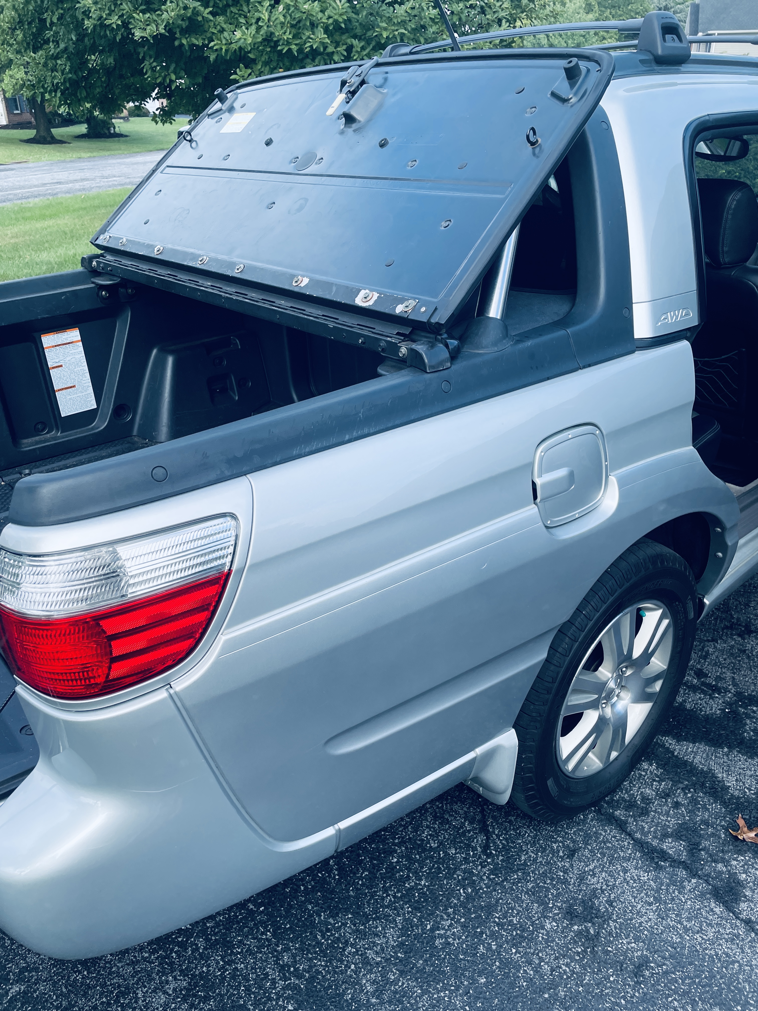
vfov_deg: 67.3
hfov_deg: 53.1
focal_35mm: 26
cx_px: 379
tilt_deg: -28.2
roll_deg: +1.7
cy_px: 506
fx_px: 759
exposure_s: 1/1006
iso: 32
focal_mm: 4.2
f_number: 1.6
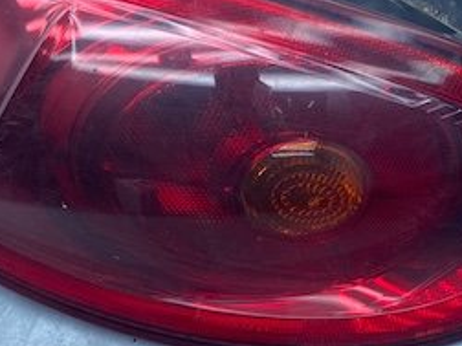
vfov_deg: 22.2
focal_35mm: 66
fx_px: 881
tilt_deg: -66.2
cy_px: 201
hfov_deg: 29.4
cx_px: 222
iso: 32
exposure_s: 1/728
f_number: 1.8
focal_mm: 4.25
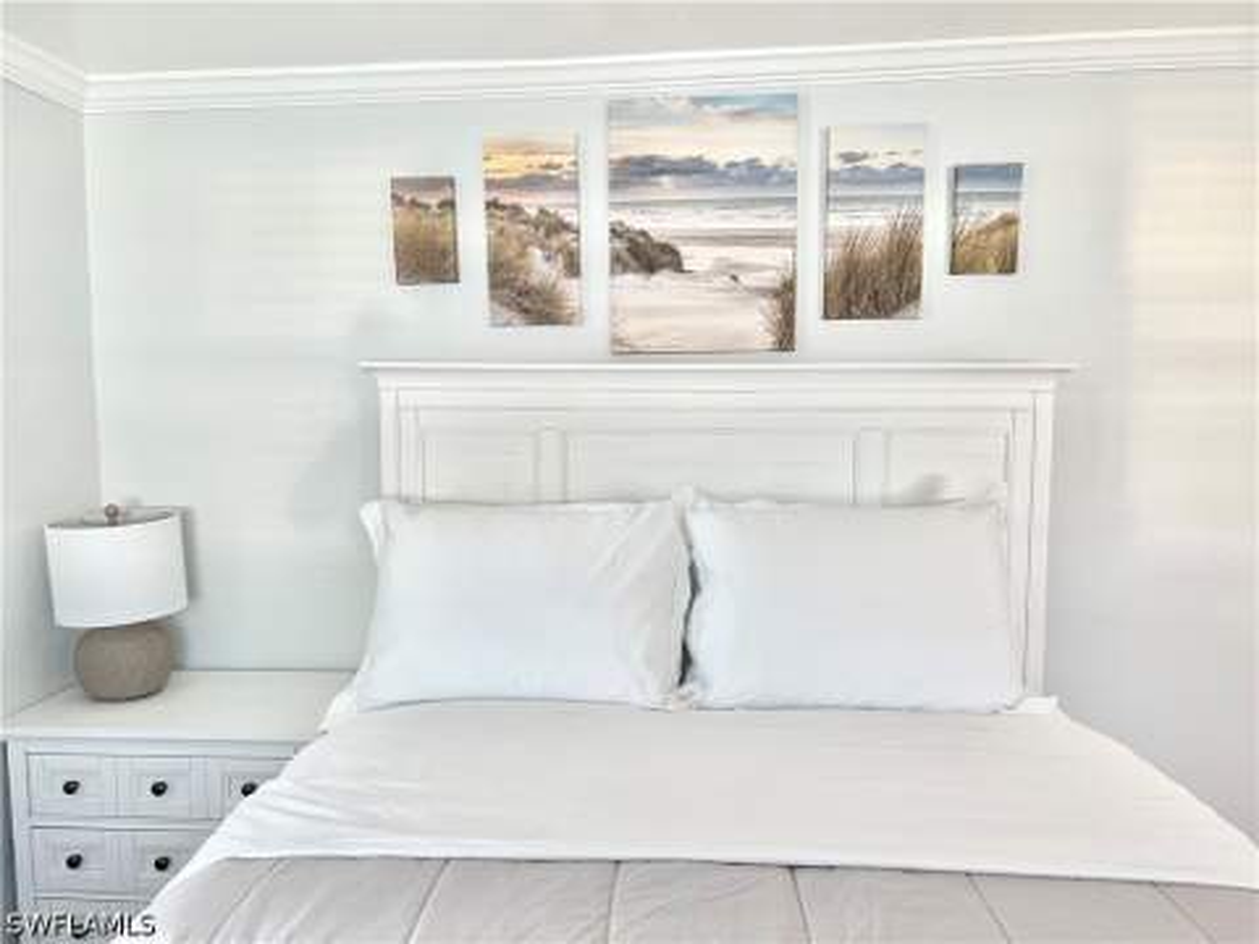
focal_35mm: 26
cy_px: 472
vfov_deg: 53.1
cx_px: 630
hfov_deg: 67.3
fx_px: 946
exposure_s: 1/121
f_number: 1.5
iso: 80
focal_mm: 5.7
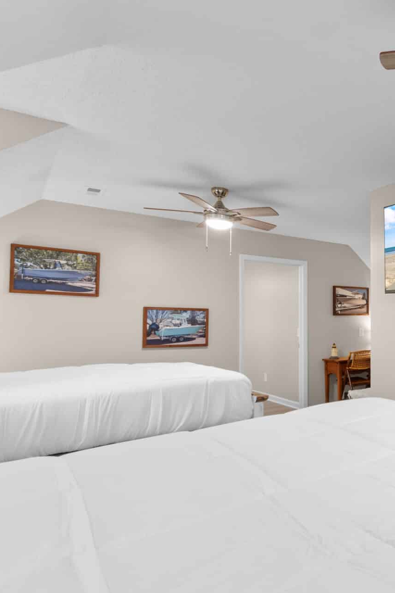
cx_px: 418
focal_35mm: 24
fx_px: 395
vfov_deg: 73.7
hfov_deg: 43.3
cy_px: 316
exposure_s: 1/3
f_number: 4.5
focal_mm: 10
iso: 100
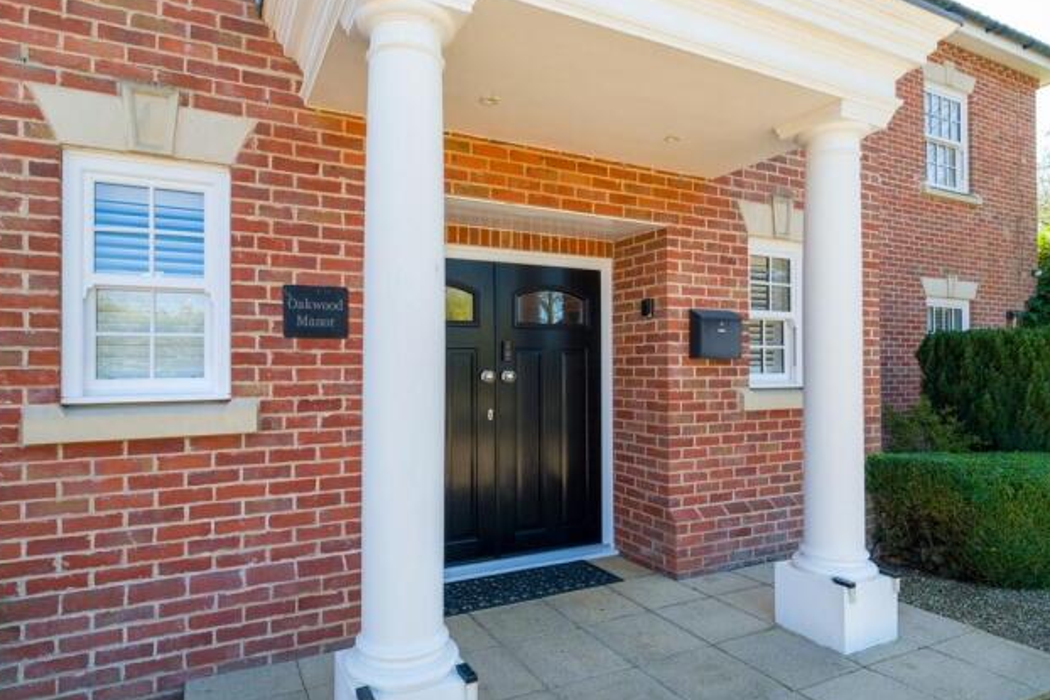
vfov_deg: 62.0
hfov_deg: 83.9
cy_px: 357
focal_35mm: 20
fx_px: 583
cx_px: 501
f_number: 9
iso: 160
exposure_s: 1/60
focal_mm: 12.9
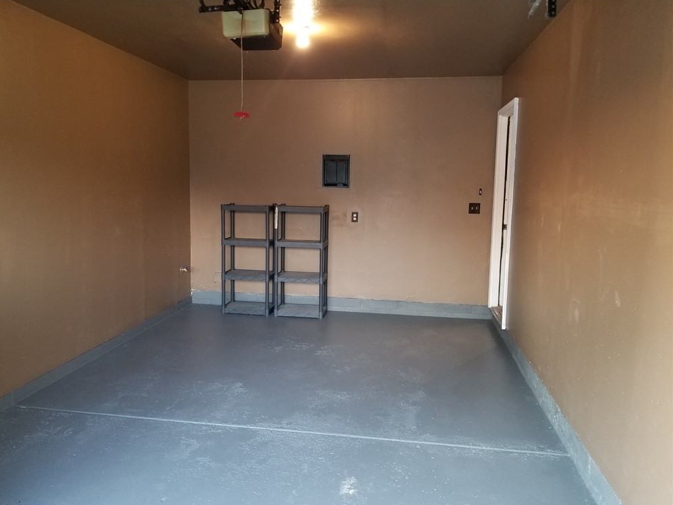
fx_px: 525
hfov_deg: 65.3
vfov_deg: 51.4
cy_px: 260
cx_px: 324
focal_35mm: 27
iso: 125
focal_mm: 4.25
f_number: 1.7
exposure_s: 1/17
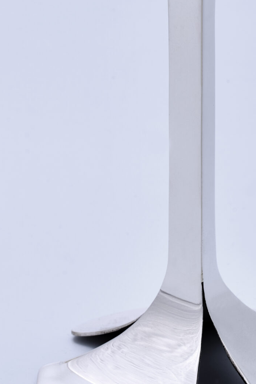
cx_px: 206
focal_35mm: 244
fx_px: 2601
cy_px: 63
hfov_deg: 5.6
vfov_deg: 8.4
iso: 100
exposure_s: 1/200
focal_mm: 100
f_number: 16
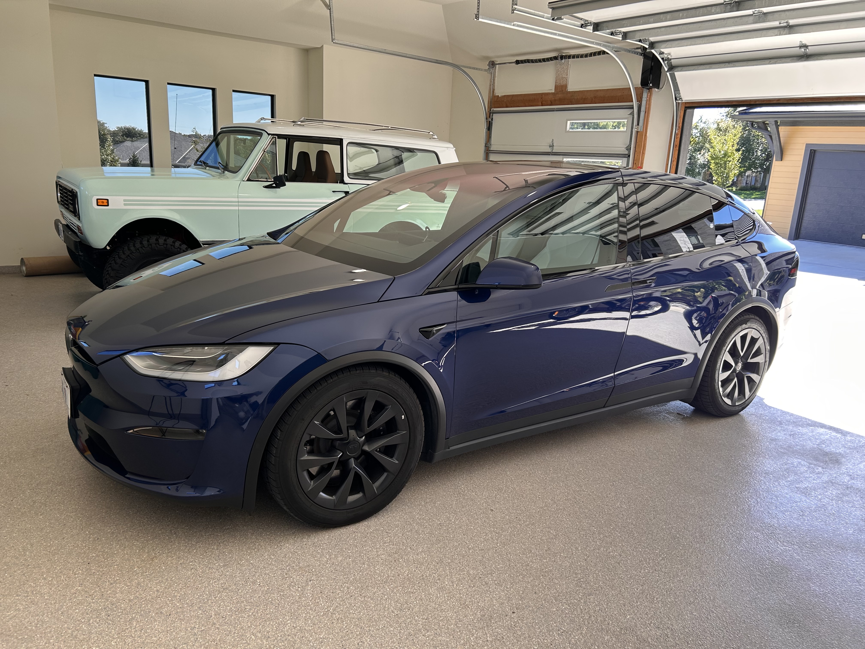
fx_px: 650
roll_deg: -3.0
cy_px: 324
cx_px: 432
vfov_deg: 53.1
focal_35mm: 26
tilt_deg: -13.3
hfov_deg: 67.3
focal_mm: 5.7
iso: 40
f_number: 1.5
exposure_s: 1/177
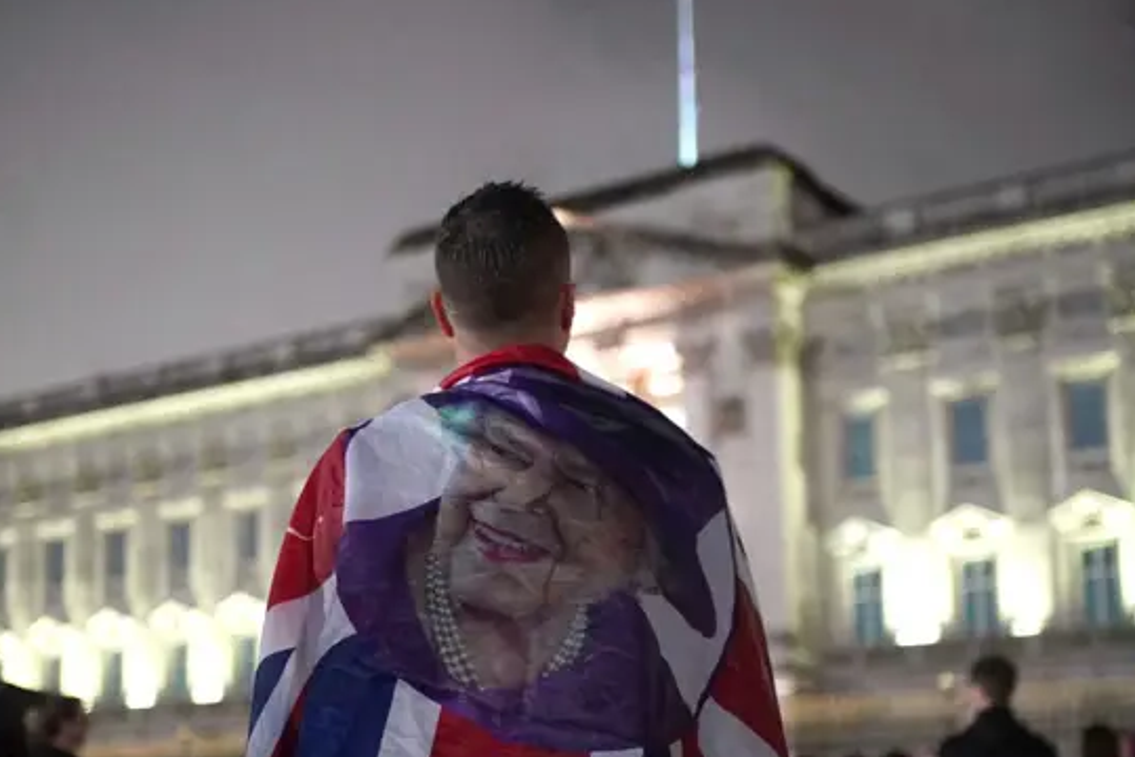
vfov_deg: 23.6
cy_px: 530
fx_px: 1797
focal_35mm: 57
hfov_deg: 35.1
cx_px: 559
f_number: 1.8
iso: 8000
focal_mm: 35
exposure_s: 1/40
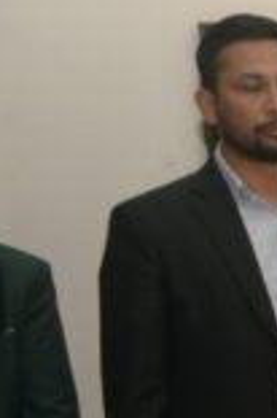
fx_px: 1793
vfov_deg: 13.2
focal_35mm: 155
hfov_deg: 7.2
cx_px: 998
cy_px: 274
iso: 1000
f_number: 7.1
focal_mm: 32
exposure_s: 1/125
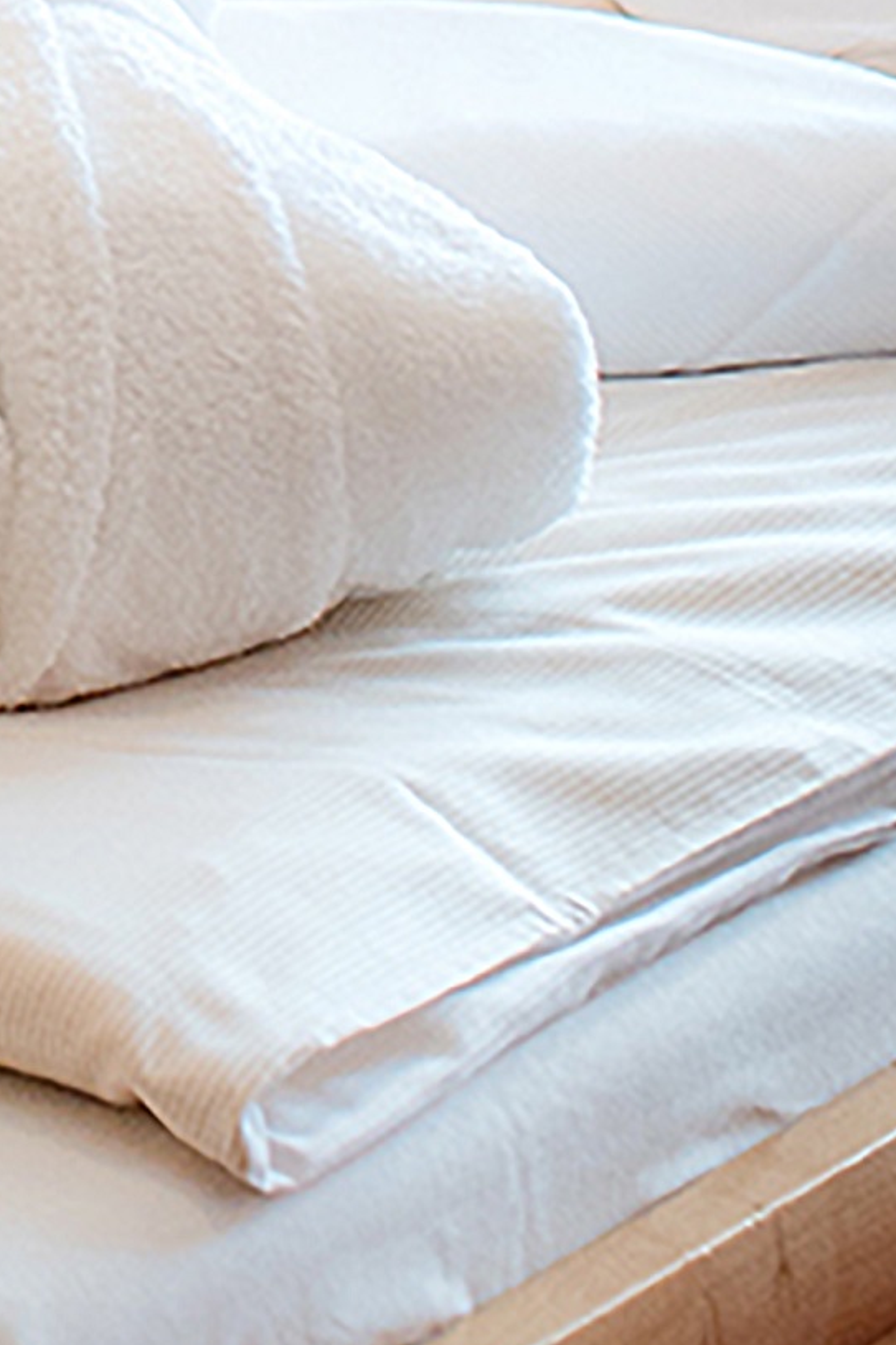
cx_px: -1051
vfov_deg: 7.3
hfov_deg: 5.0
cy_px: -1645
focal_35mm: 267
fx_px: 9971
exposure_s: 1/160
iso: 1250
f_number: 4
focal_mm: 50
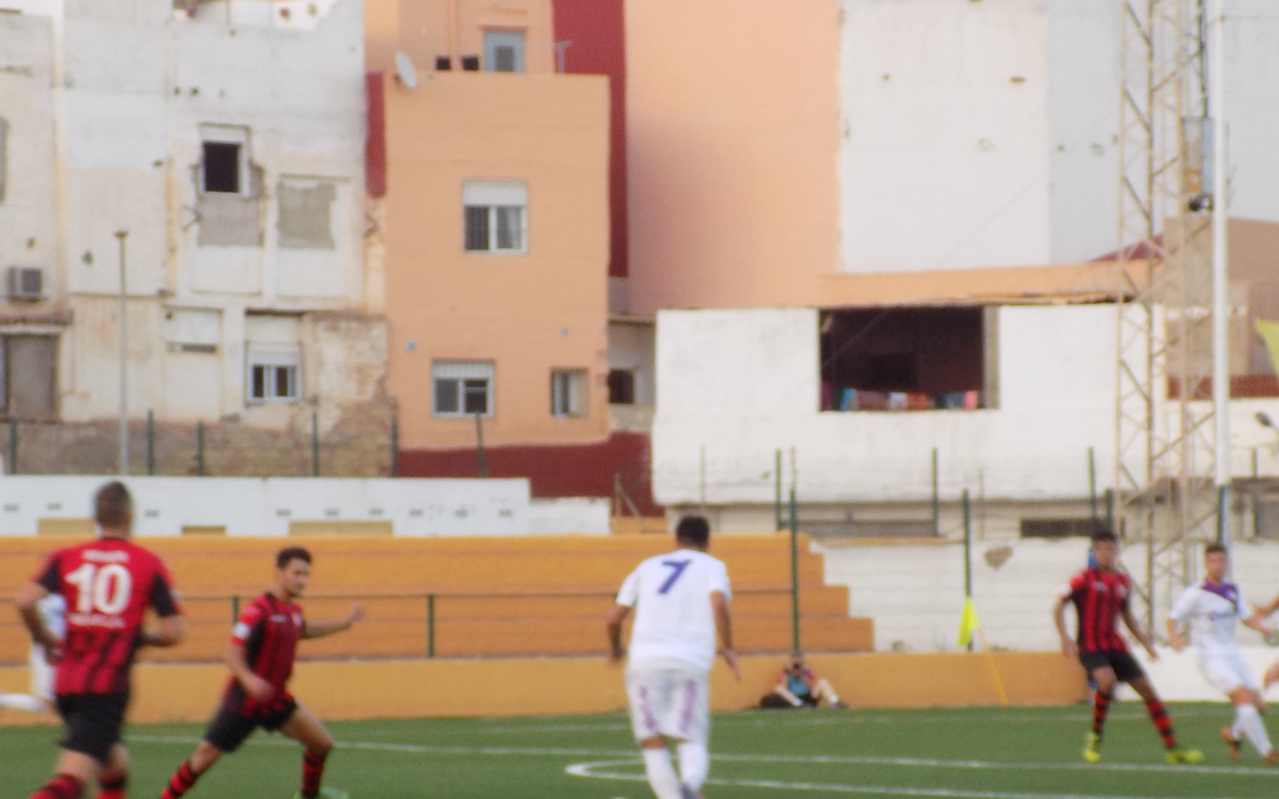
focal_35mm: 151
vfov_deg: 8.7
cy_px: 645
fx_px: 5264
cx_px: 780
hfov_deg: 13.8
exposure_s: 1/40
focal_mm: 15.3
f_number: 4.4
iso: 80
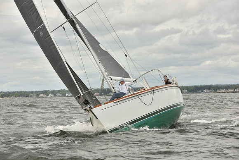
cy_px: 80
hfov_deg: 15.8
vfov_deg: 10.6
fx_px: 863
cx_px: 120
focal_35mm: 130
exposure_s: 1/800
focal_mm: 130
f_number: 9
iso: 250
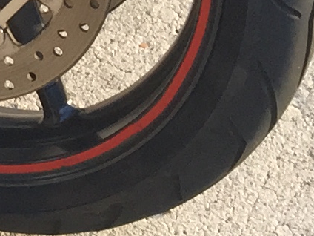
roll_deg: +8.5
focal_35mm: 223
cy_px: -509
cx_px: -444
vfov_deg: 6.1
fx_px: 2023
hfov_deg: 8.2
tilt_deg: -34.6
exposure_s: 1/120
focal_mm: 4.15
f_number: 2.2
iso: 50
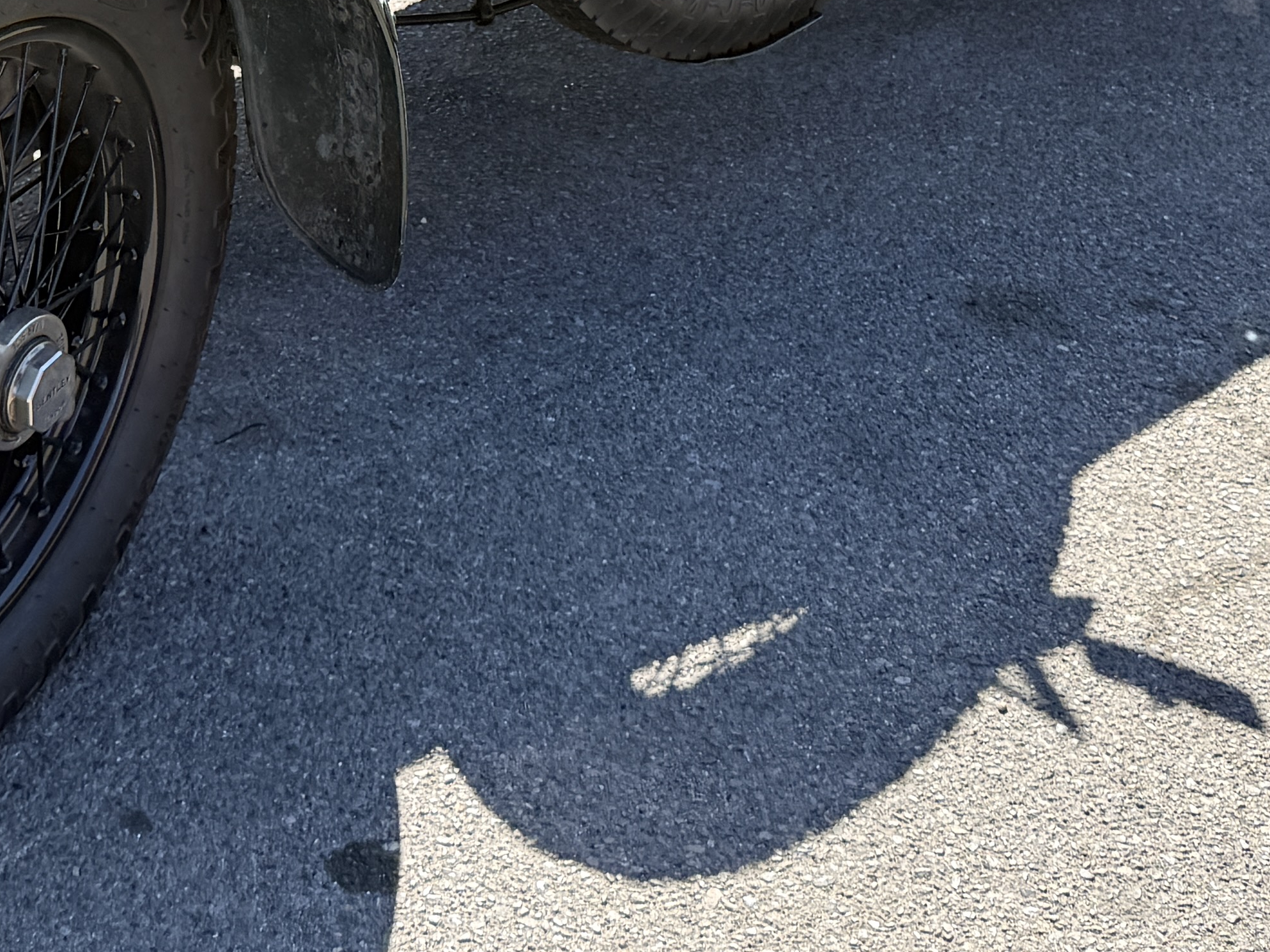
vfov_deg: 19.9
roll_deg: -0.9
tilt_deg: -19.2
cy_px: -204
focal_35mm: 69
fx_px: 2531
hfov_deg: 28.0
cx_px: 410
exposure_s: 1/1361
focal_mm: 6.76
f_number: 1.78
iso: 100
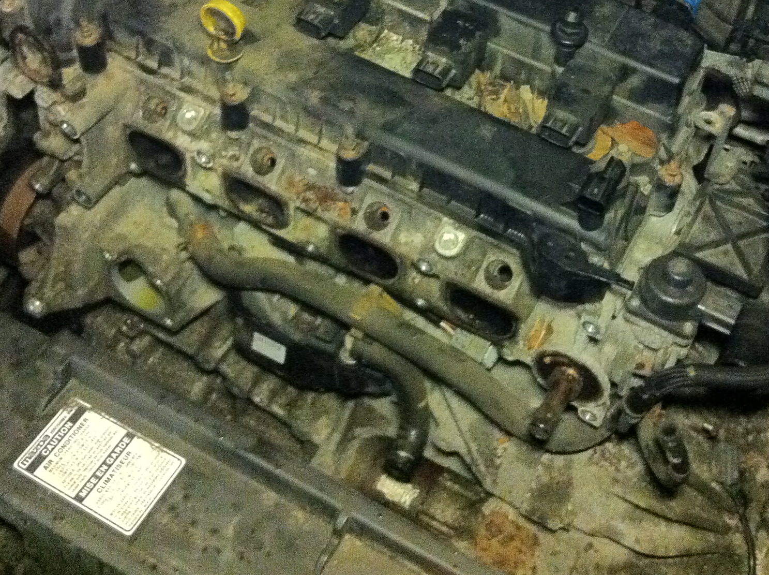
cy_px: 108
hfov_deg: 31.7
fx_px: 1353
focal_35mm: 61
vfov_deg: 23.6
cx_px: 430
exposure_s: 1/15
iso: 1000
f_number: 2.8
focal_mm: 3.85
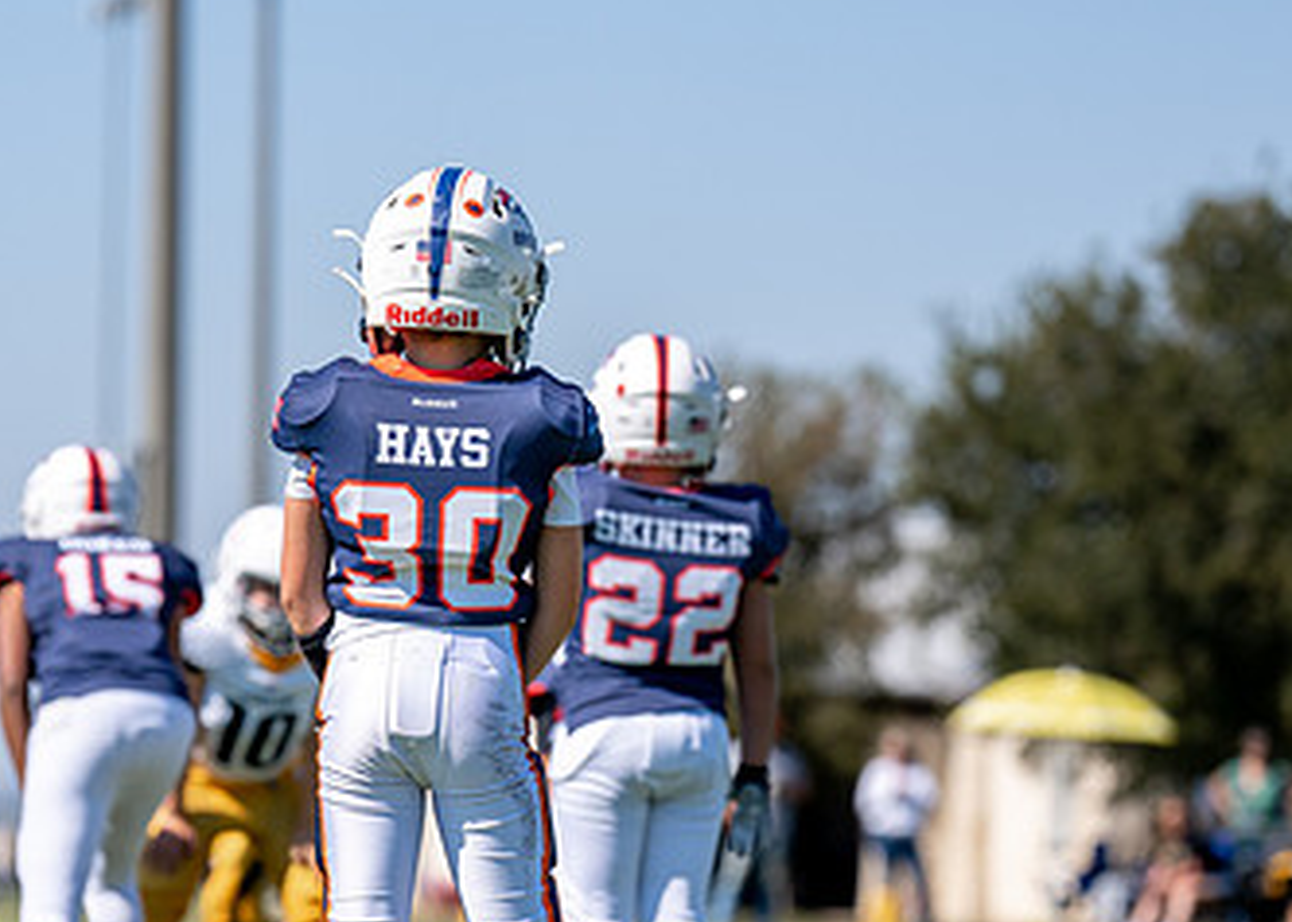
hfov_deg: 7.4
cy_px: 703
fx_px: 9942
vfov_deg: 5.3
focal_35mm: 271
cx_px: 443
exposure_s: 1/2500
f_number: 2.8
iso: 100
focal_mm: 136
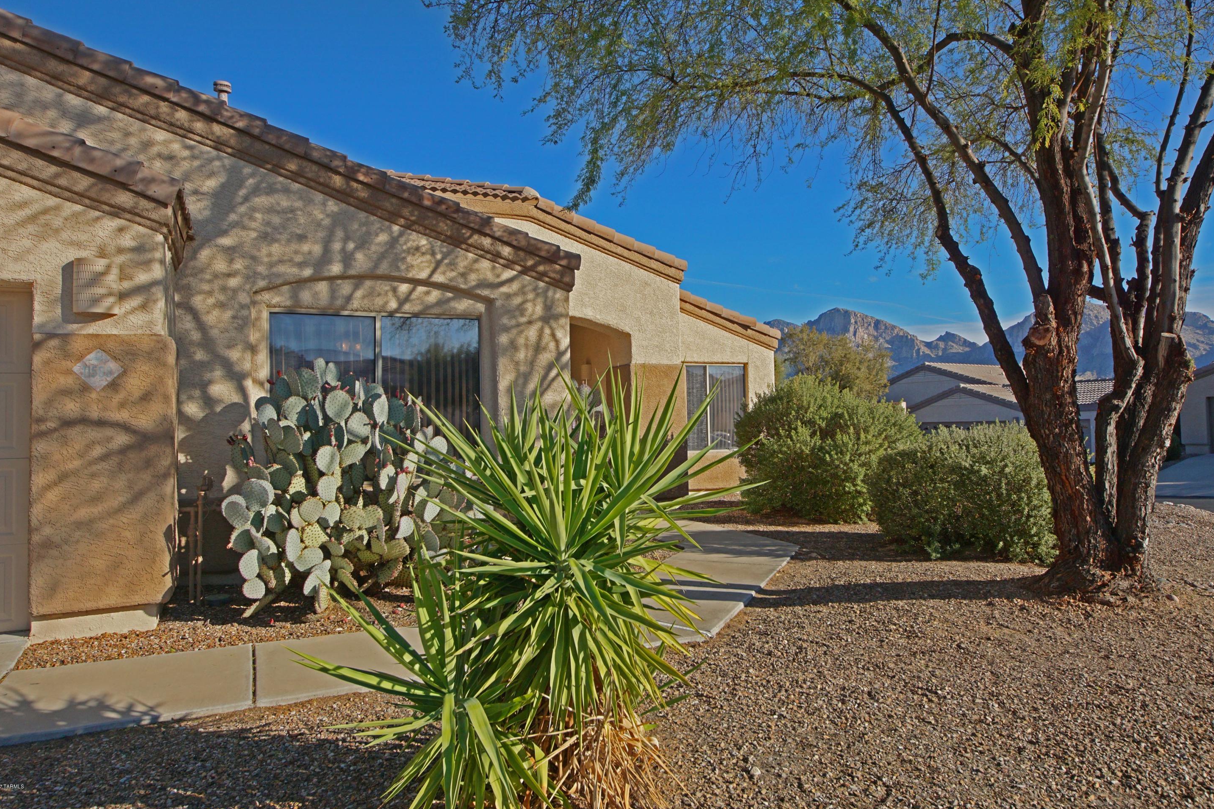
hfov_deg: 71.5
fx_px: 843
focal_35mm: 25
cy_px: 391
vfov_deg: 51.3
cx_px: 616
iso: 200
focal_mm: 16
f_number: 9
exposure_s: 1/400
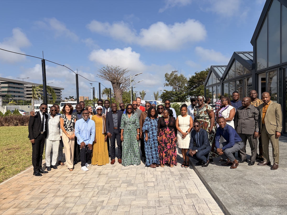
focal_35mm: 26
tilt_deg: -0.8
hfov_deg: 67.3
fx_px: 216
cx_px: 144
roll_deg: +1.1
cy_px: 108
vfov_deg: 53.1
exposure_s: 1/4608
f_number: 1.6
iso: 50
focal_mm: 5.96
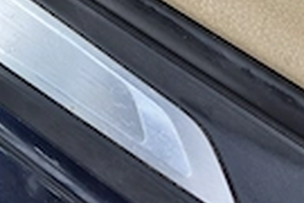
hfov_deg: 26.5
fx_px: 600
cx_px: -18
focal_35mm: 71
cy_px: -151
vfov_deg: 16.4
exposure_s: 1/67.1
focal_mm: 5.4
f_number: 1.8
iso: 25
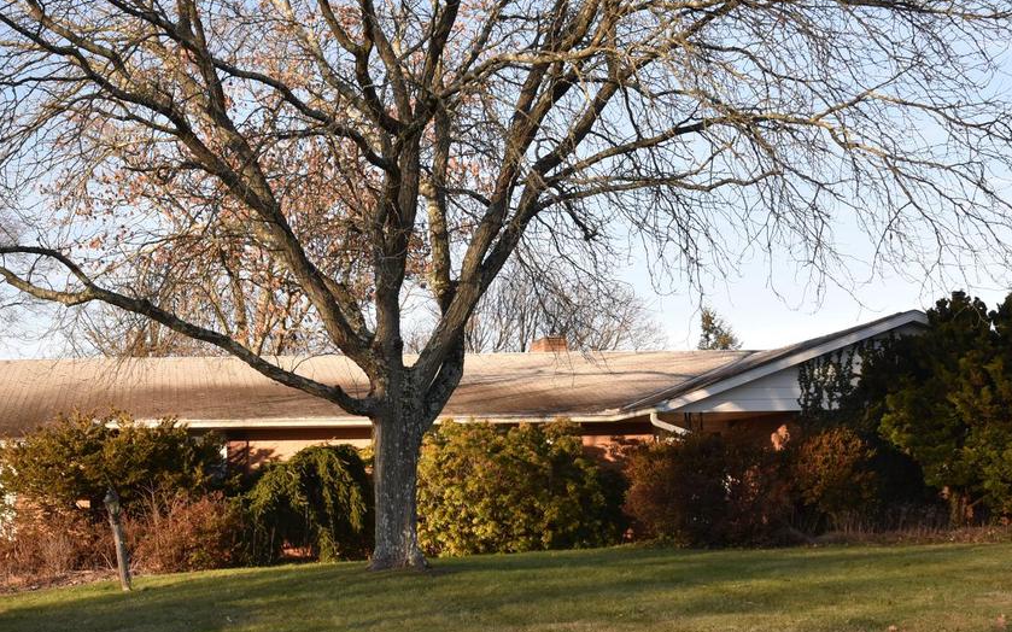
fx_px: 1351
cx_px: 308
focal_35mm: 49
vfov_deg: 26.2
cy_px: 428
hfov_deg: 40.4
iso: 1000
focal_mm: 28
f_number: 10
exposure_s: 1/400
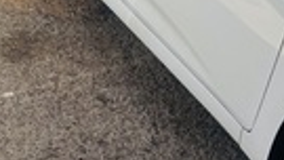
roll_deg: -16.5
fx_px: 723
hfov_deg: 21.1
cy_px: -77
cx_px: 317
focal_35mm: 96
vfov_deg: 12.1
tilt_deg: -16.2
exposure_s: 1/2857
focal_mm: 5.96
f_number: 1.6
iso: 50
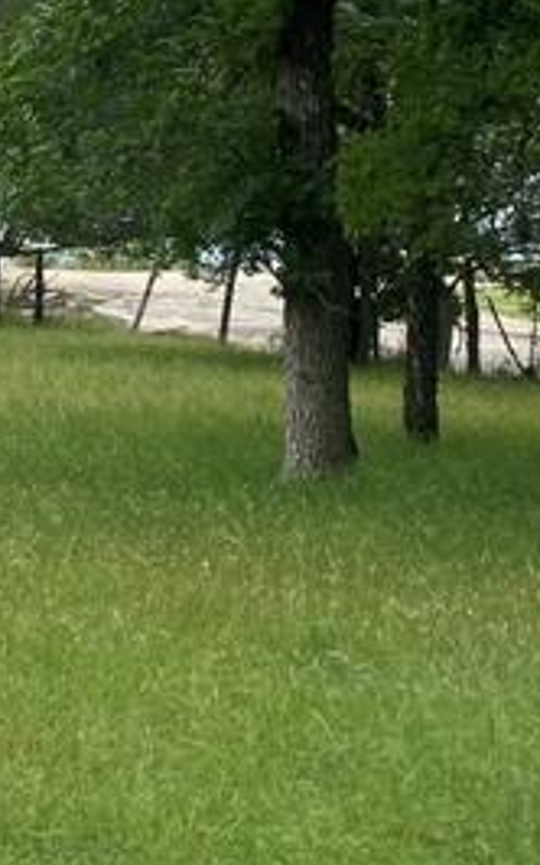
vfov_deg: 19.5
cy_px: 198
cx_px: -693
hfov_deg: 10.8
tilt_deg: -2.9
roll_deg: +1.3
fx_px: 2499
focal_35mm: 106
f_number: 1.8
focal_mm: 4.25
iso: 32
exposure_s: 1/1808
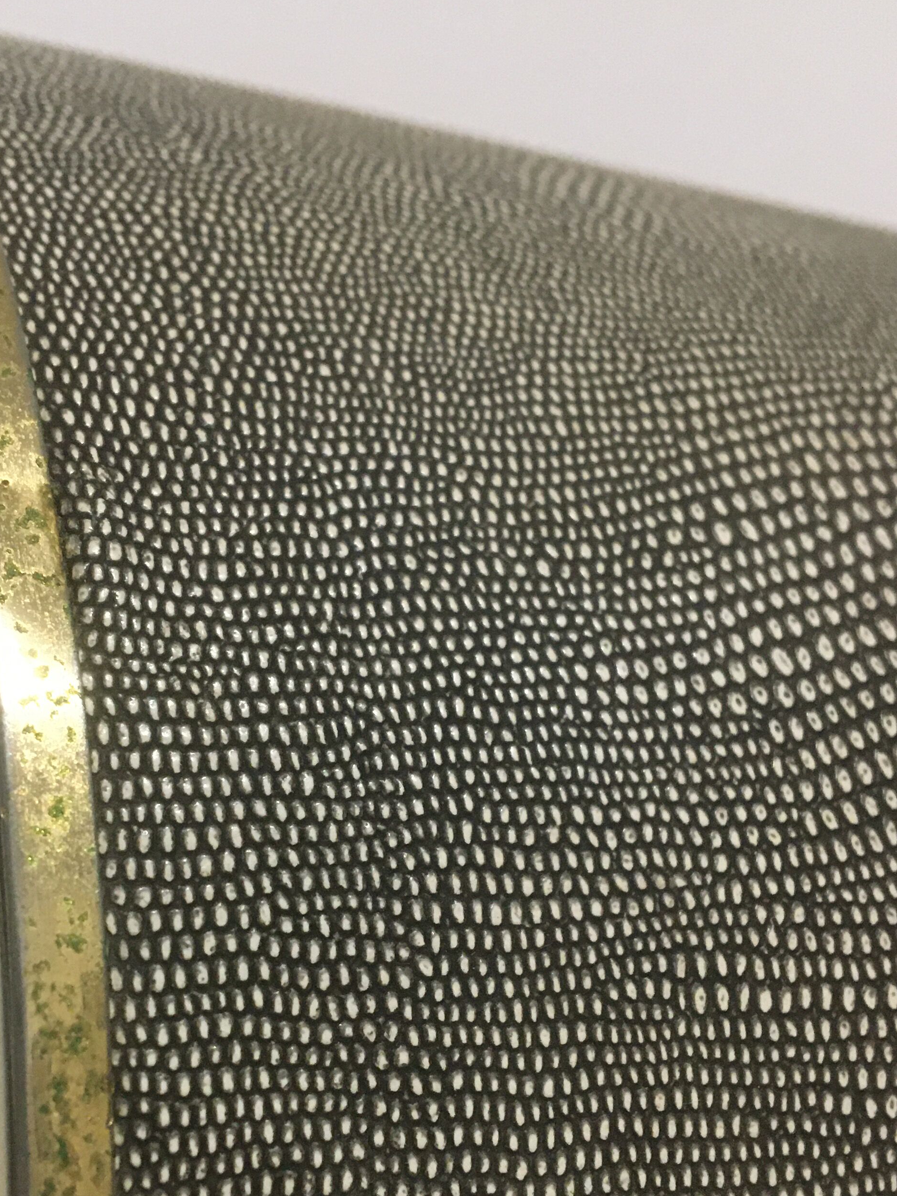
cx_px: 348
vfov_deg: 39.7
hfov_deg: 30.8
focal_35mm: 47
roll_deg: -4.5
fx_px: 1624
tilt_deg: -7.6
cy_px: 835
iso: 200
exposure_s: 1/25
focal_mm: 4.15
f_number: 2.2
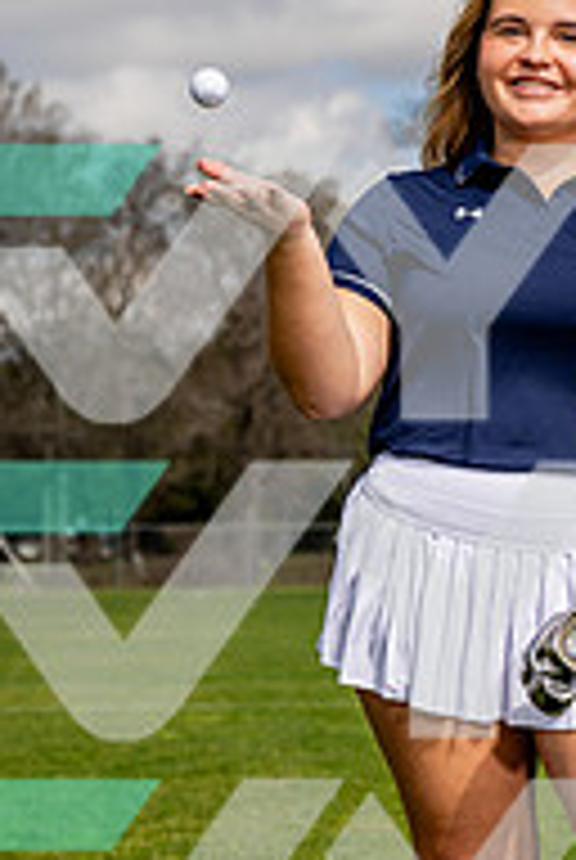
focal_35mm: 141
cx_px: 562
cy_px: 603
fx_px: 3372
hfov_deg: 9.7
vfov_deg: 14.5
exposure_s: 1/1250
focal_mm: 60
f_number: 4
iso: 100
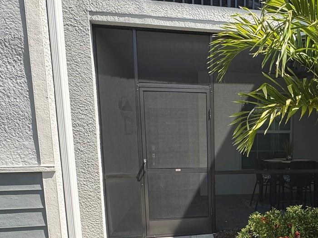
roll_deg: +0.1
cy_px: 179
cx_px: 240
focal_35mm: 32
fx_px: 294
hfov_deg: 54.1
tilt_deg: -8.4
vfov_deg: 42.8
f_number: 2.2
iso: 40
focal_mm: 2.22
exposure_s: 1/293
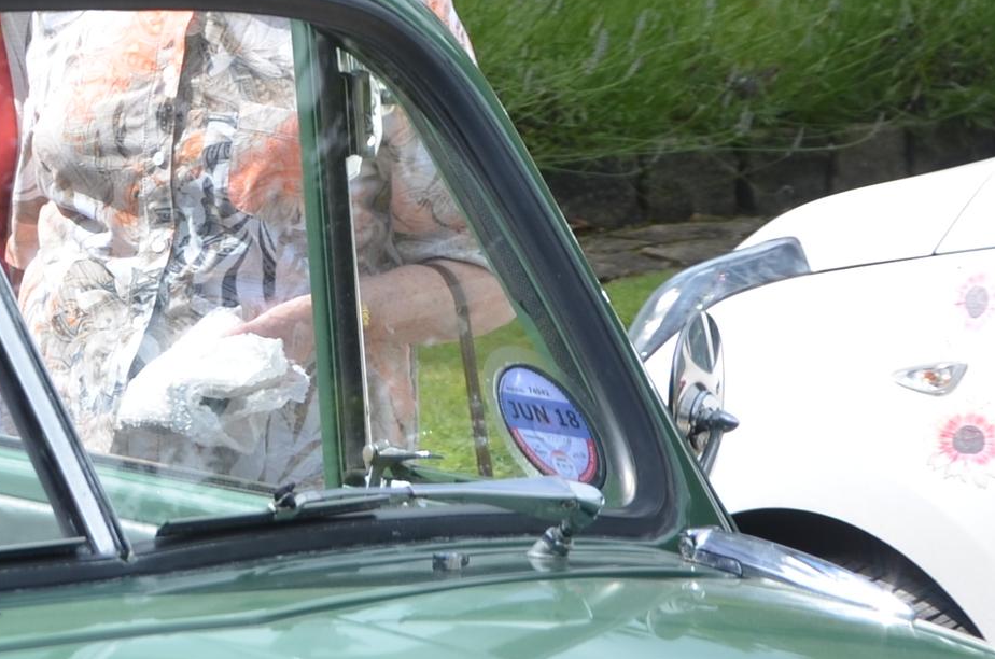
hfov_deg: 9.1
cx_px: -774
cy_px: 50
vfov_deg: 6.3
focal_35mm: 218
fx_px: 6015
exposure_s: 1/320
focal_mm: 35
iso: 100
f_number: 8
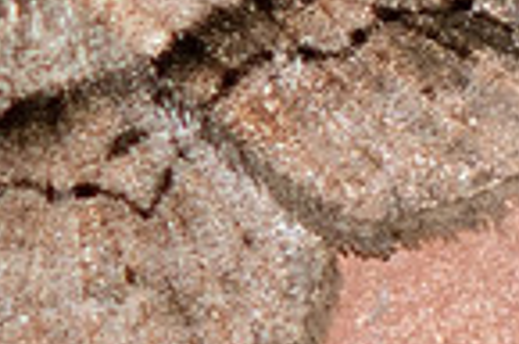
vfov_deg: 0.7
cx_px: 92
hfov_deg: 1.1
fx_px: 27835
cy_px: 134
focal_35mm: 1935
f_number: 3.3
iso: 250
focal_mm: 90
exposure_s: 1/250
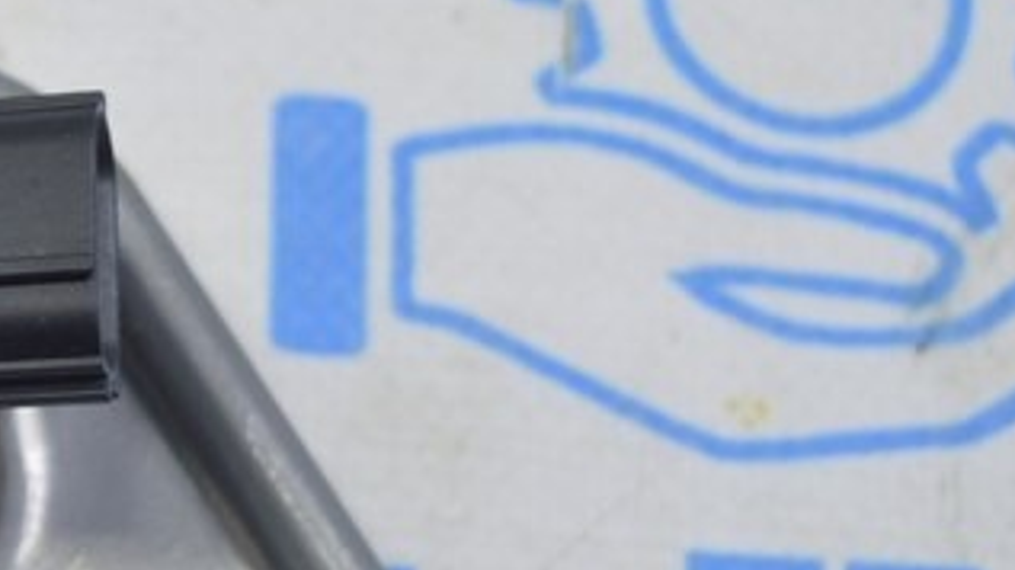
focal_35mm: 127
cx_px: -339
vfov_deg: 9.6
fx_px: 3408
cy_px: 383
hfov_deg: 16.0
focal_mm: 25
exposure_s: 1/50
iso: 400
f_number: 4
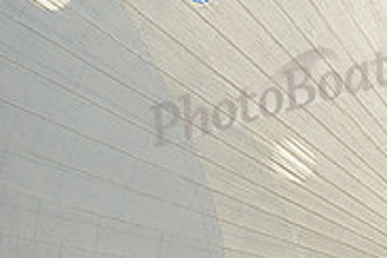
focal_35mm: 380
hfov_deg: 5.4
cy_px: 232
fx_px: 4085
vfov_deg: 3.6
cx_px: 42
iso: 320
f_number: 6.3
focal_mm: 120
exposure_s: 1/1000
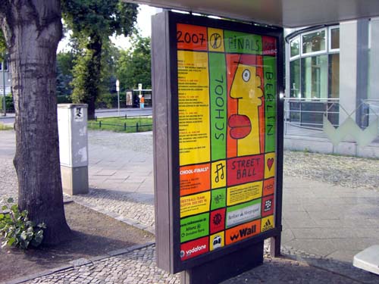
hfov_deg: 49.0
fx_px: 416
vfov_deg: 37.7
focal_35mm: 38
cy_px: 142
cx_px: 190
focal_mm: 6.2
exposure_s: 1/100
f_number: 2.7
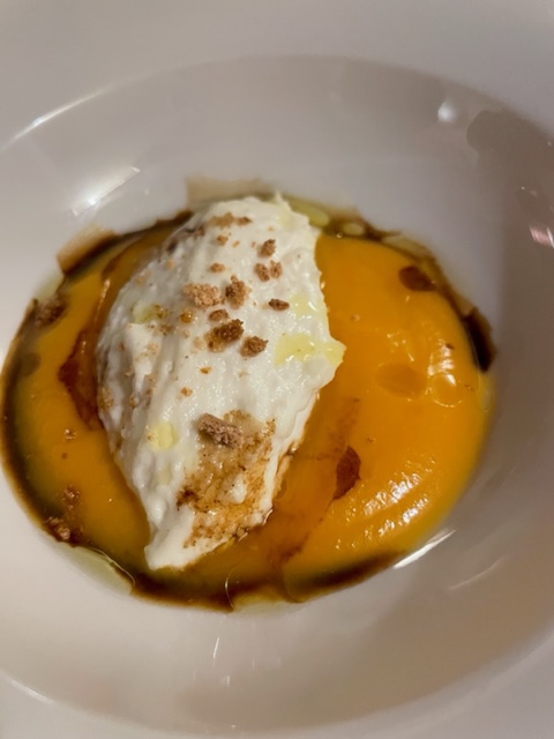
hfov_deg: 53.1
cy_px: 370
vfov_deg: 67.3
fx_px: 555
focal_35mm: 26
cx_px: 277
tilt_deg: -57.3
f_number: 1.6
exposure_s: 1/50
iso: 500
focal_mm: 4.2
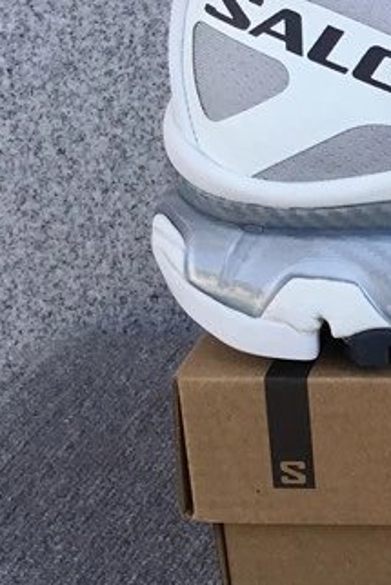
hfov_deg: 13.8
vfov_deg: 22.6
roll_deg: +0.6
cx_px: 678
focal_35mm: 90
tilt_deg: -20.6
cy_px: 279
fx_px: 1465
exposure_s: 1/359
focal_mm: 3.3
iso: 25
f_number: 2.4
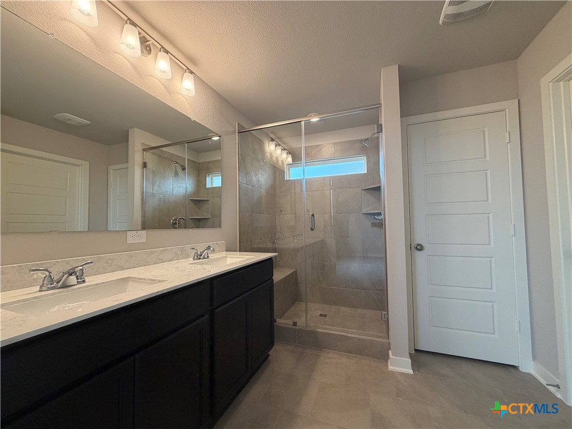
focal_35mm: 14
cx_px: 286
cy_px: 214
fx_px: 231
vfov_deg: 85.7
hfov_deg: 102.1
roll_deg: +0.8
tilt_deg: +2.9
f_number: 2.2
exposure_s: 1/120
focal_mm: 2.22
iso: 250
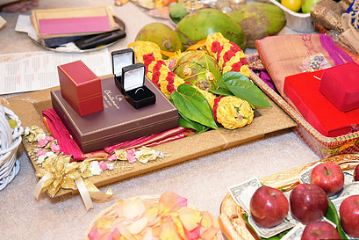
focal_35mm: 68
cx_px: 222
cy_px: 124
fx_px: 678
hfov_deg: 29.5
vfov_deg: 20.0
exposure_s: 1/200
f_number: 2.8
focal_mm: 48
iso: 2000
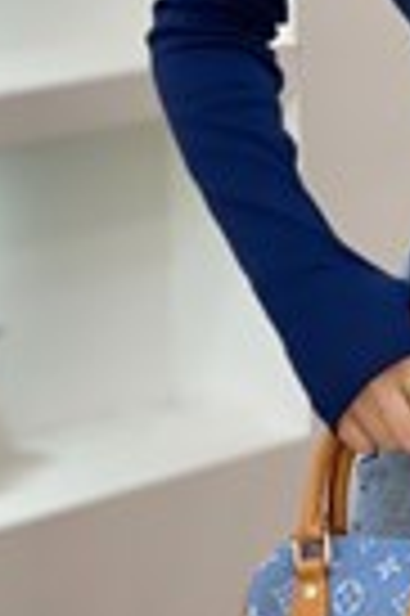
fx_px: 2791
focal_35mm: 163
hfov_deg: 8.3
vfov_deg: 12.2
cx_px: 577
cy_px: -200
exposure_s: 1/100
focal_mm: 6
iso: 100
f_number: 2
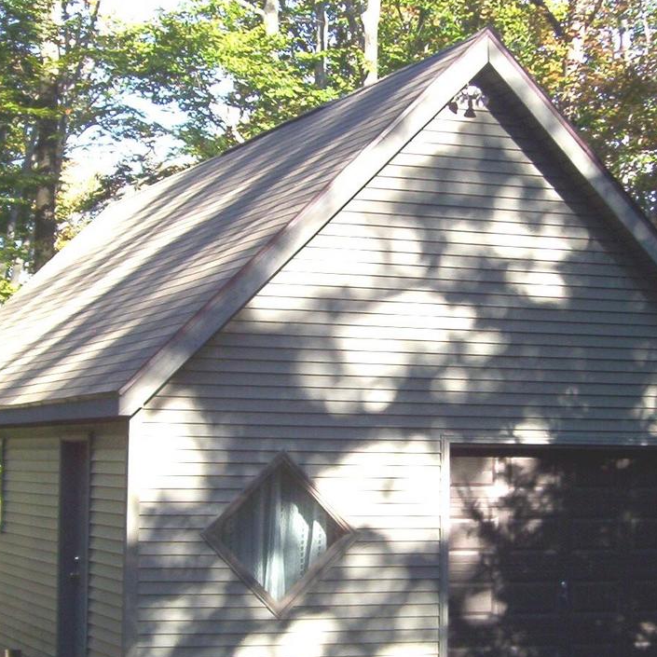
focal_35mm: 82
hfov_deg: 21.1
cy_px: 358
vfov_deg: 21.1
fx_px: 1761
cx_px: 275
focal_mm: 7.88
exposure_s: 1/304
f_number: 3.16
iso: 100
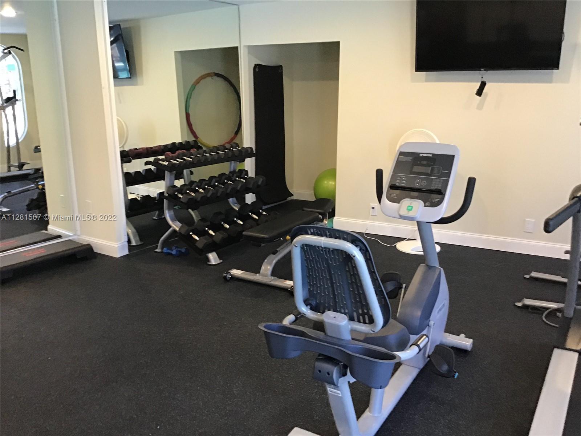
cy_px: 218
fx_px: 520
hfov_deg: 58.4
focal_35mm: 31
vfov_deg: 45.4
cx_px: 290
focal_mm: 3.3
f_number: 2.4
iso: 160
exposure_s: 1/30
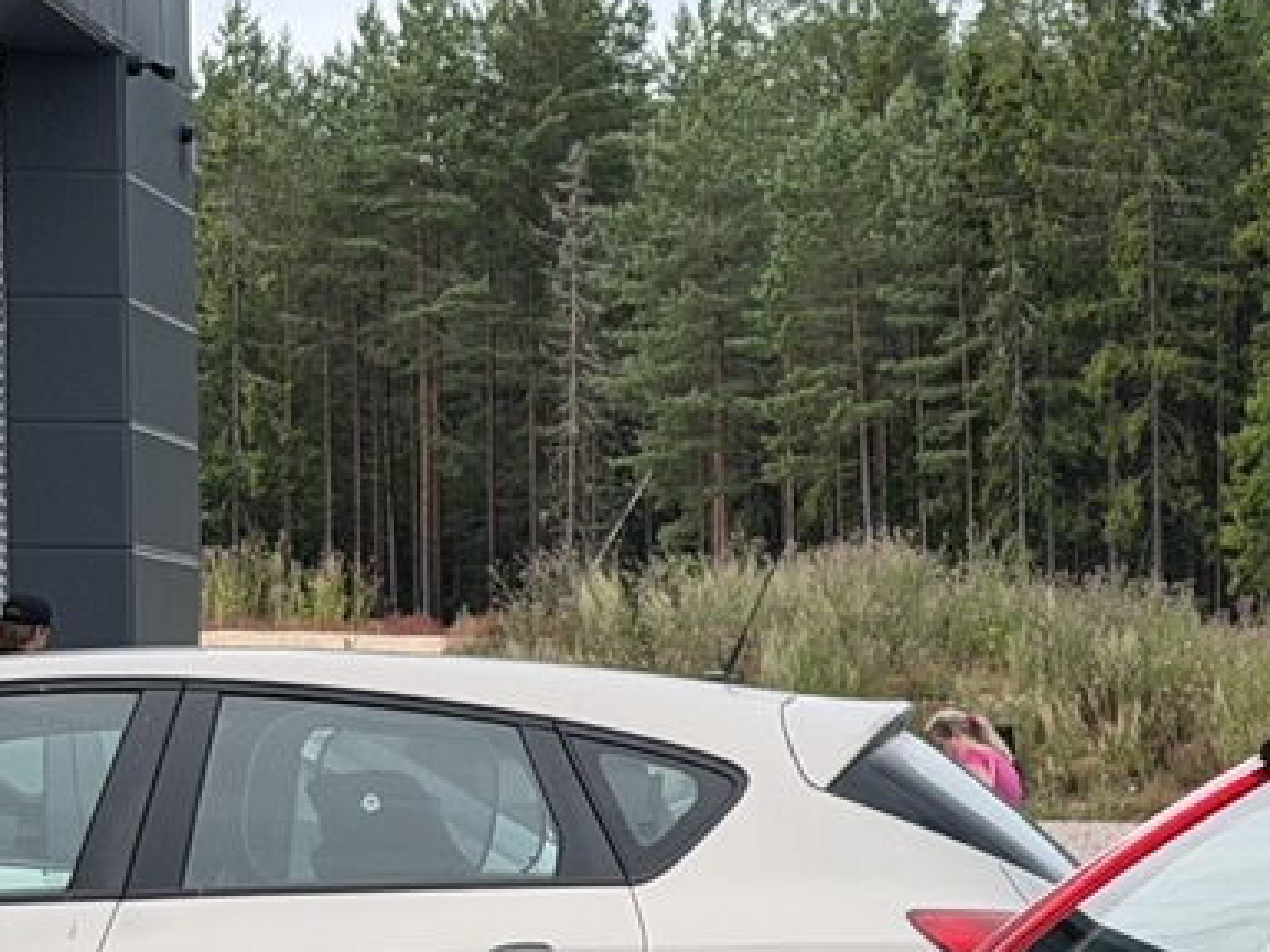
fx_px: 6604
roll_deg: -0.7
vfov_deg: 8.2
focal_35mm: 180
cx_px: 2315
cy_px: 942
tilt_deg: -1.8
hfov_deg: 10.3
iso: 80
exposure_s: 1/2865
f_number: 1.78
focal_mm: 6.76
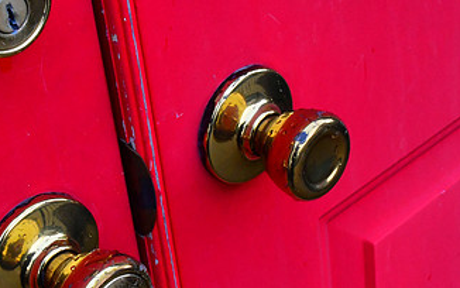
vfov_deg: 15.0
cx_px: 175
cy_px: 138
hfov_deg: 23.8
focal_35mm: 87
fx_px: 1091
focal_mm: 32
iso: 3600
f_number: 16
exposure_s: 1/100
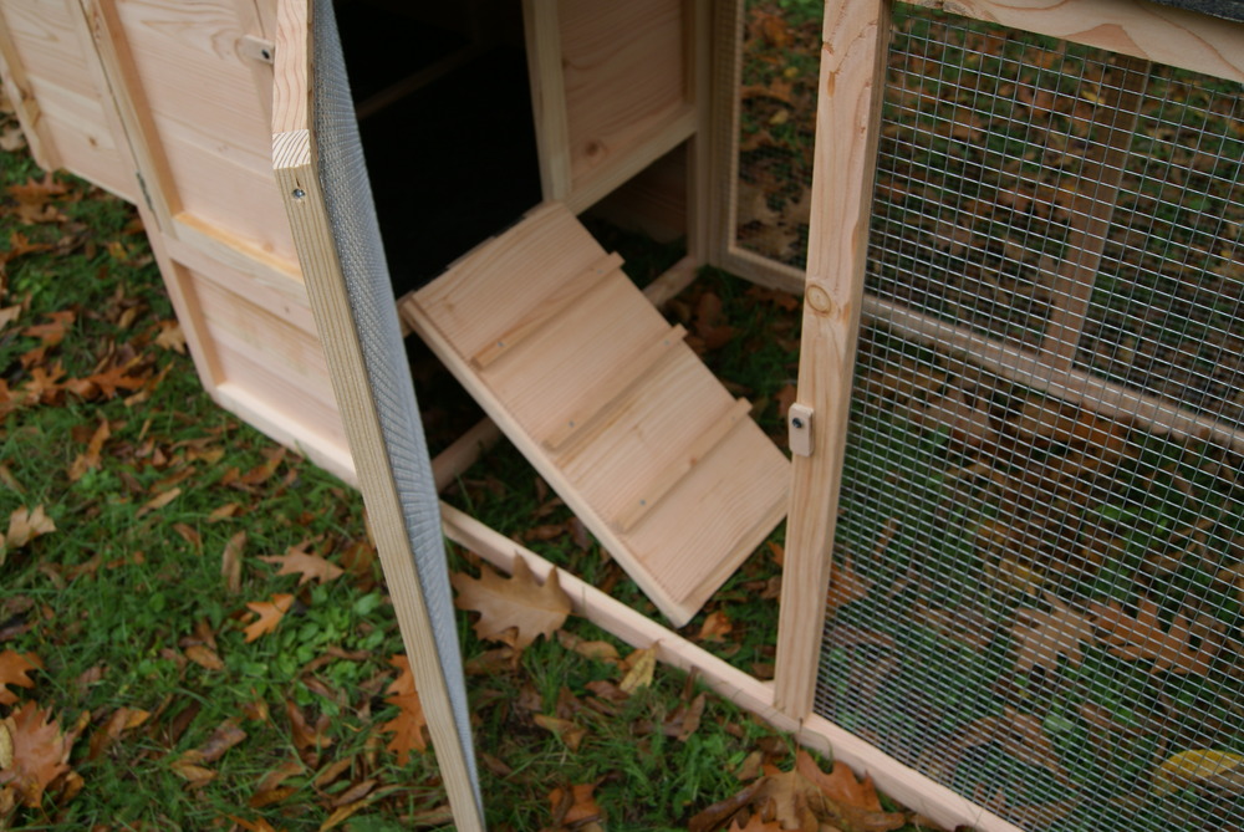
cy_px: 416
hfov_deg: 57.2
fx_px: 1141
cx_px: 622
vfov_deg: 40.1
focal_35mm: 33
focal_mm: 22
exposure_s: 1/60
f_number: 5
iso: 100
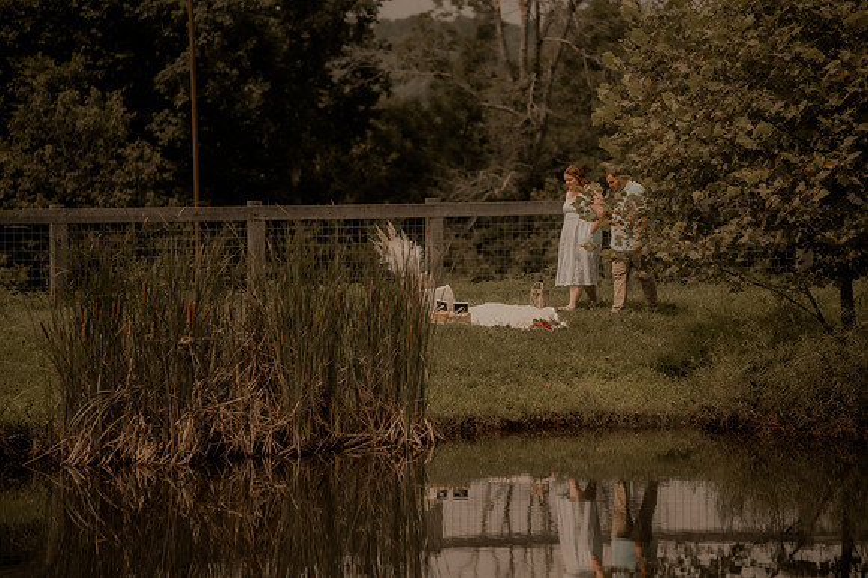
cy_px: 289
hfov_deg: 13.3
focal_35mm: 155
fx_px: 3735
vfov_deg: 8.8
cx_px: 434
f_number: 2.8
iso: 125
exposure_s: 1/1600
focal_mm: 155
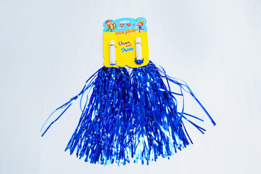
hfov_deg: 48.4
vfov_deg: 33.4
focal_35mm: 40
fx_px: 290
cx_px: 130
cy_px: 87
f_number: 9
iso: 2500
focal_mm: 27
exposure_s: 1/160
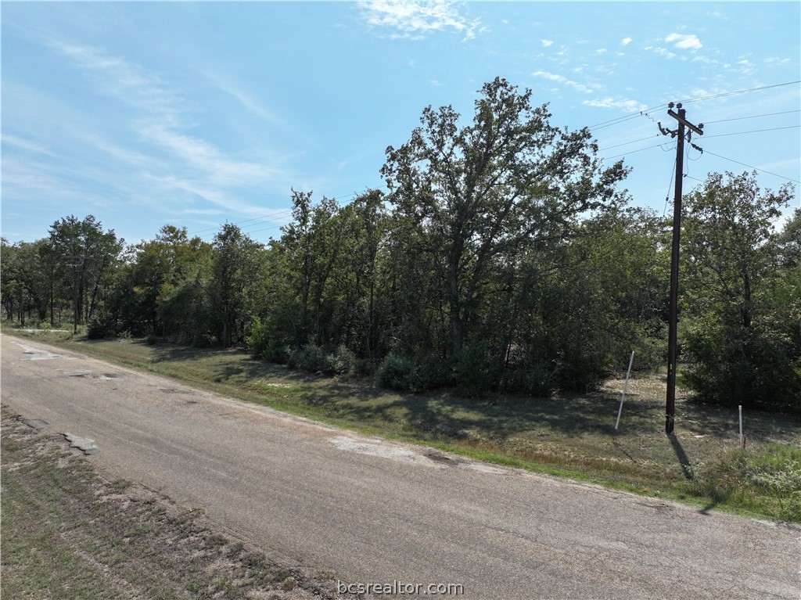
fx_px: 555
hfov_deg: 71.6
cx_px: 400
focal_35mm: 24
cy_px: 300
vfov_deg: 56.8
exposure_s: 1/500
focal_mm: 12.29
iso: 190
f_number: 2.8
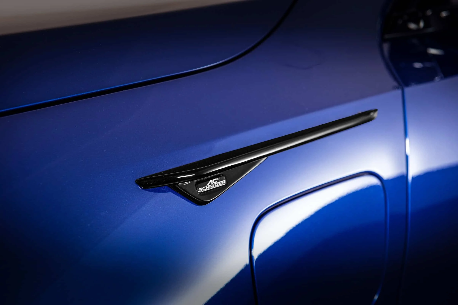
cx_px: 229
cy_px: 152
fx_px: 789
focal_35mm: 62
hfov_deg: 32.4
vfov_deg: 21.9
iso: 320
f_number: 5.6
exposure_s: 1/160
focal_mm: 62
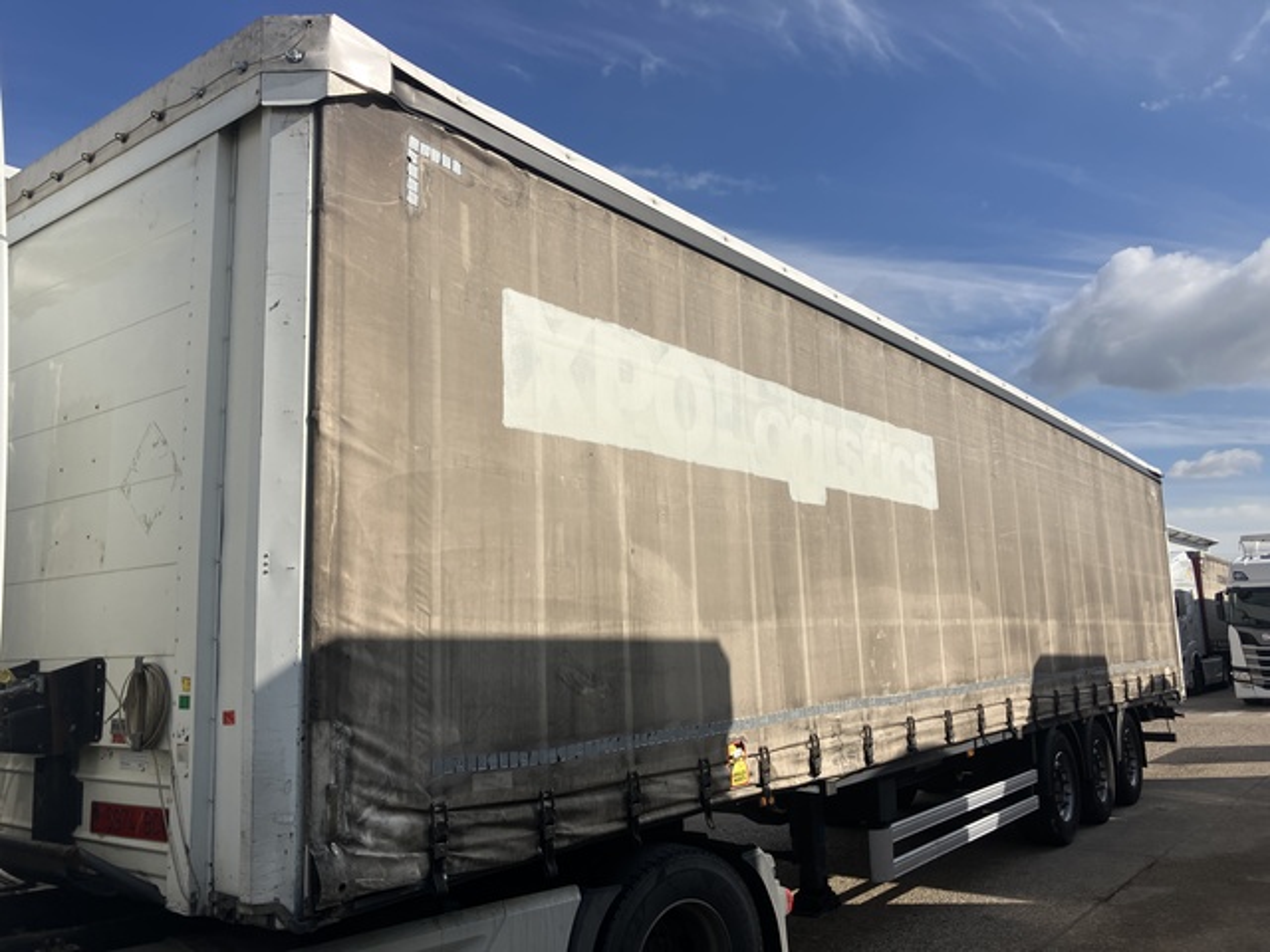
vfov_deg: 49.7
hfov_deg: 63.4
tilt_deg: +9.2
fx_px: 1027
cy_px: 476
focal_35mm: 28
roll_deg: +3.3
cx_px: 635
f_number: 1.8
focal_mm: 3.99
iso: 32
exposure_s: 1/3472
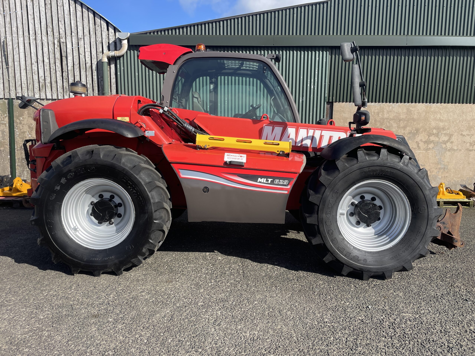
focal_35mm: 26
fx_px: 357
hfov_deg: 67.3
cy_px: 178
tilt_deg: -9.3
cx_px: 238
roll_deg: -0.7
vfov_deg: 53.1
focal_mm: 4.2
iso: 32
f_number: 1.6
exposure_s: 1/2092
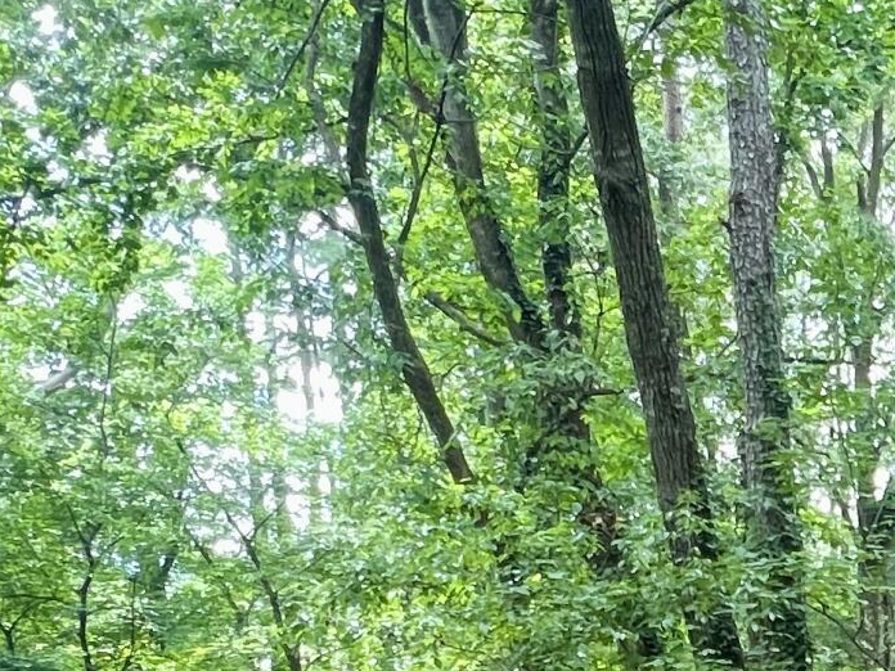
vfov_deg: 23.5
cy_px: 836
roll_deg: -0.8
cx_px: 1304
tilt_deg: -8.1
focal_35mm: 56
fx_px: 1448
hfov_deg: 26.2
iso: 125
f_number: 1.8
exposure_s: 1/120
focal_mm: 1.57
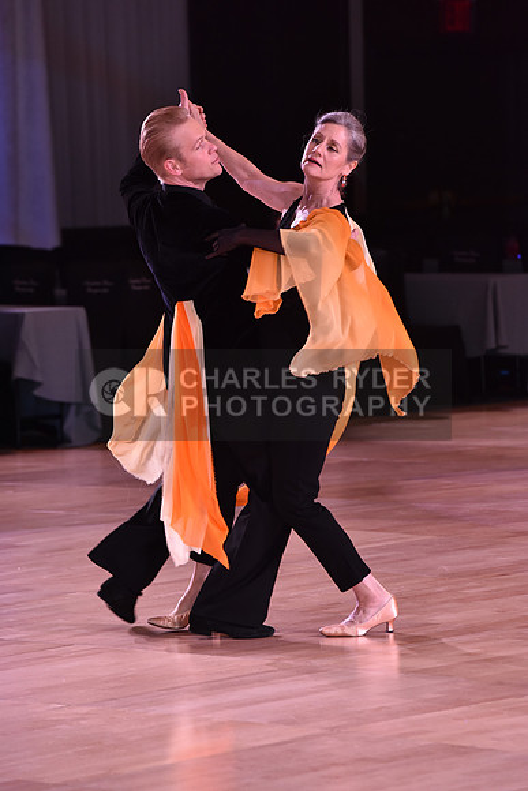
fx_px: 4397
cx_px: 264
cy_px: 396
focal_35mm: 200
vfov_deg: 10.3
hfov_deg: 6.9
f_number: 5
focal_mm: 200
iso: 1600
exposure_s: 1/160
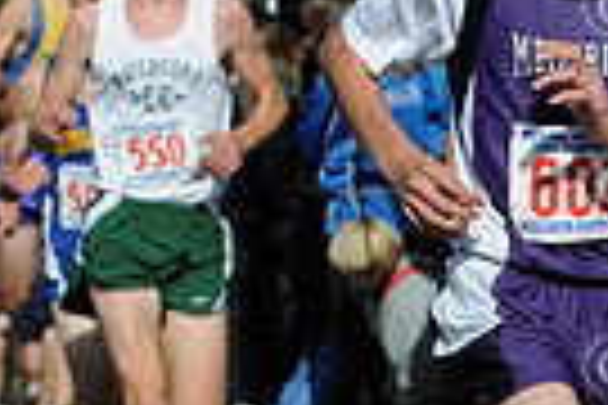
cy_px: 277
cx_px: 1230
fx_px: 11435
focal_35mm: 677
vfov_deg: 2.0
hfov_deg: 3.0
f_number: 5.6
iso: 200
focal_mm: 105
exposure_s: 1/1000
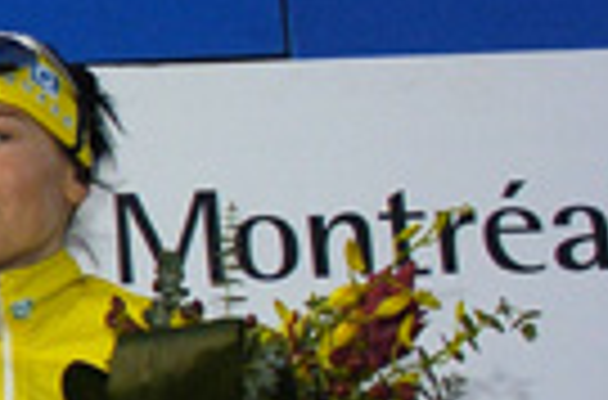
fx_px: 3147
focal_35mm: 187
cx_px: -725
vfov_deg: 7.3
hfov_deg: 10.0
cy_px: 187
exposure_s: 1/250
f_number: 7.1
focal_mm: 28
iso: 400
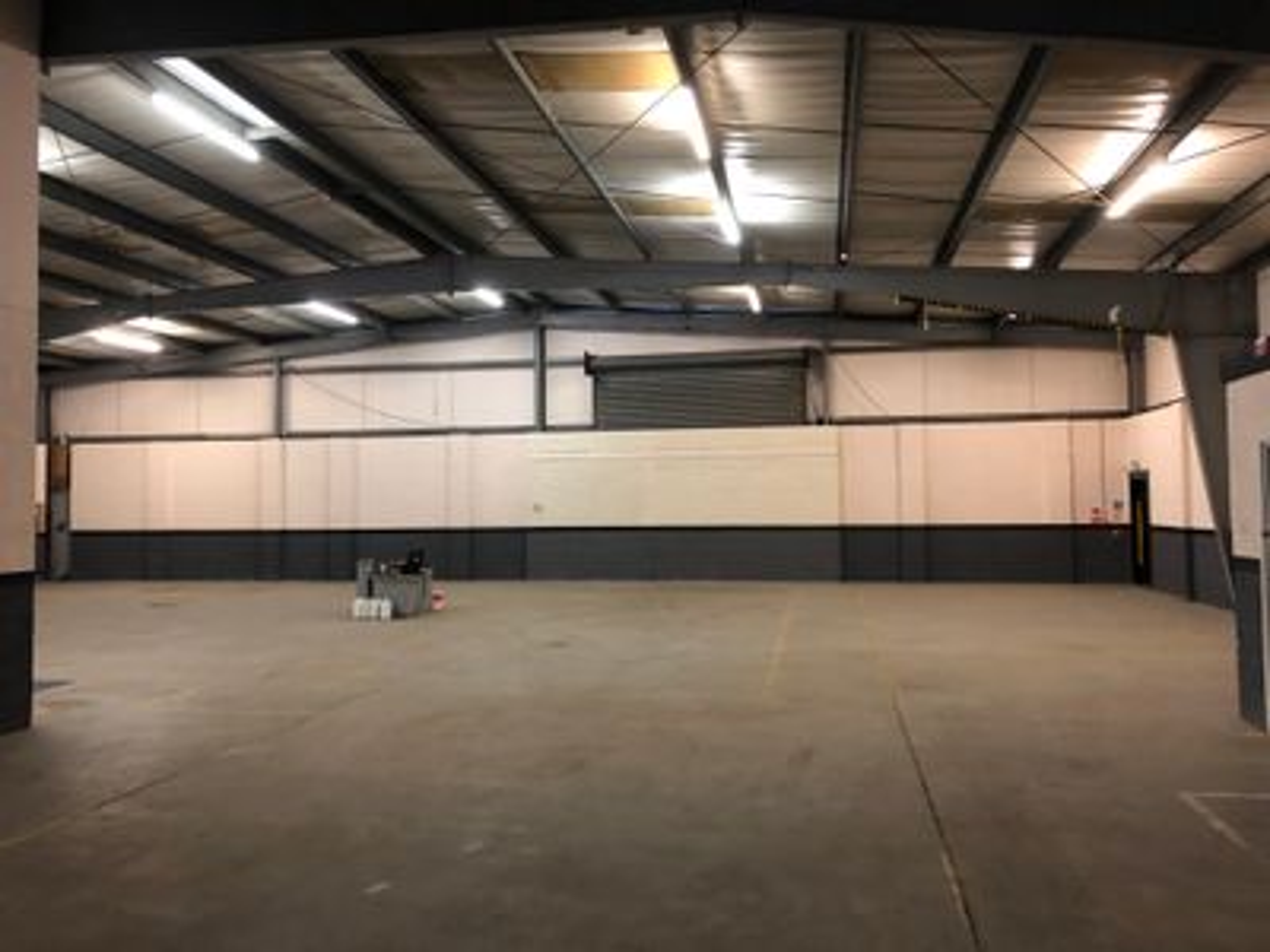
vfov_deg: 49.7
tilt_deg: +3.0
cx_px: 635
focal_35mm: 28
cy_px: 476
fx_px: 1027
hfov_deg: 63.4
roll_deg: +1.4
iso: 100
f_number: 1.8
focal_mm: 3.99
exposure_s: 1/6
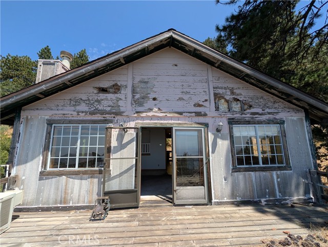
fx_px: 114
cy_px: 124
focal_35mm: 12
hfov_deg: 110.5
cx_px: 164
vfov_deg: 94.6
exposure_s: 1/2342
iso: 60
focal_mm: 2.02
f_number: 1.7
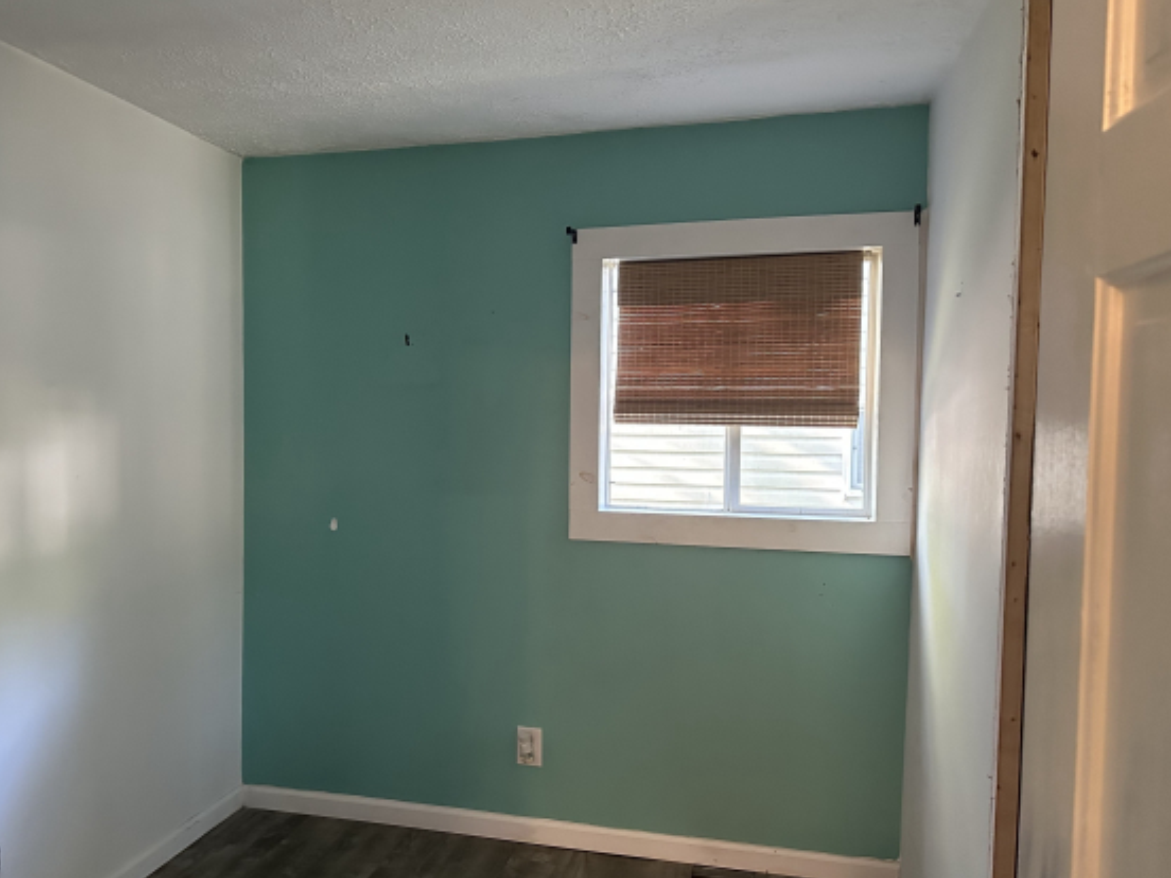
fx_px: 981
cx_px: 472
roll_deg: -0.3
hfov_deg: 61.2
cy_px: 471
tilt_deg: -2.7
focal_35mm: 29
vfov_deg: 48.2
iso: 800
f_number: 1.78
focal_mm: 6.86
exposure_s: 1/60
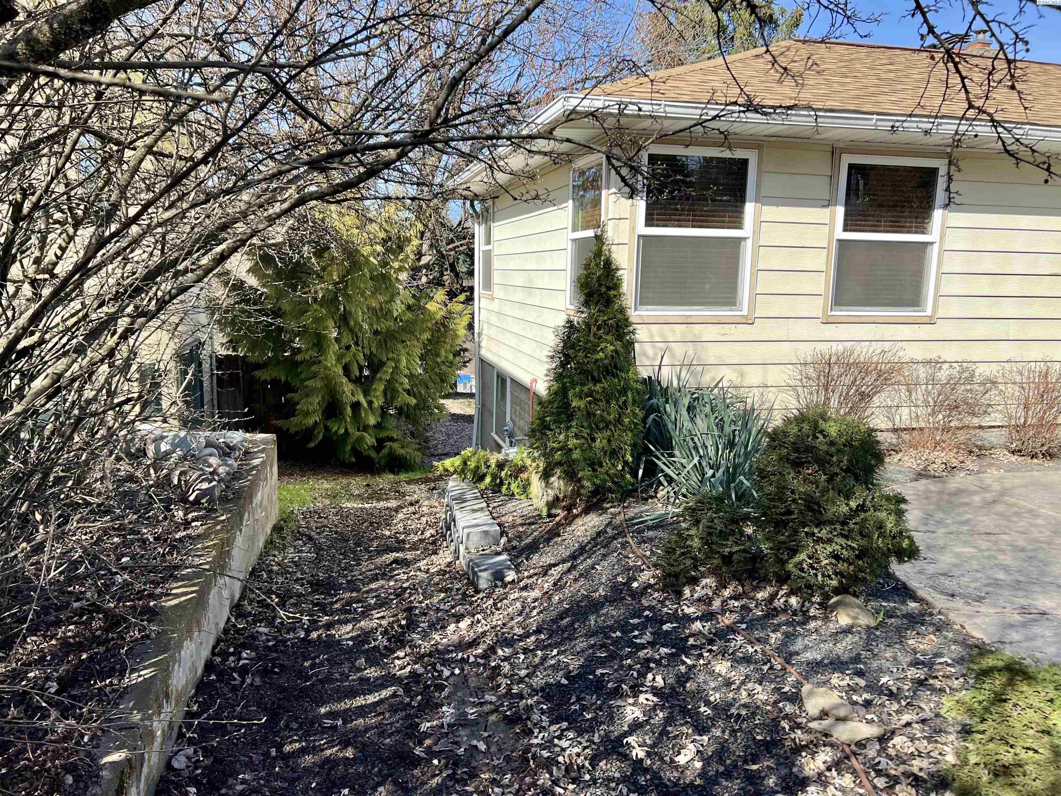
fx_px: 797
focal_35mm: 26
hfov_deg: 67.3
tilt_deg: -10.4
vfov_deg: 53.1
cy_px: 398
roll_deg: -0.7
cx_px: 530
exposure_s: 1/1377
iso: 50
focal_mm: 5.7
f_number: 1.5
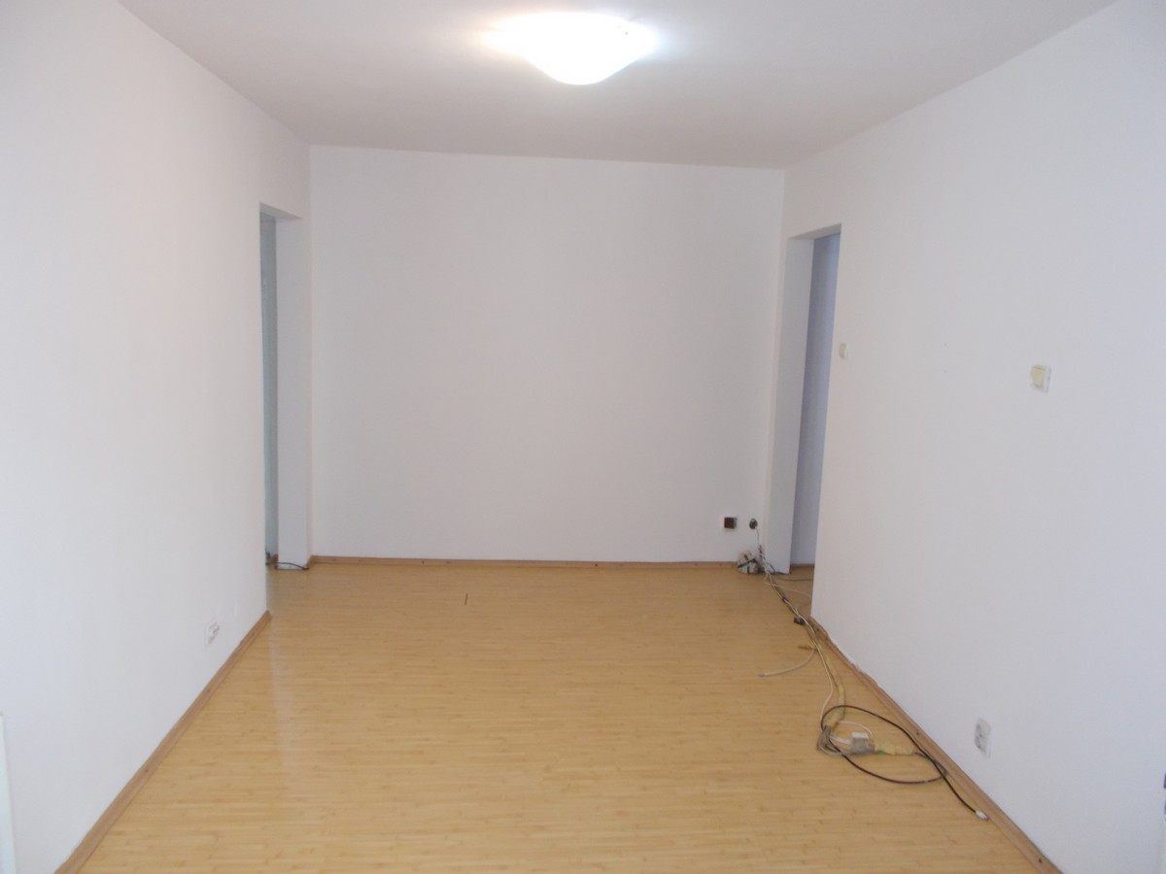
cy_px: 437
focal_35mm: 26
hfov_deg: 67.3
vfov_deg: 53.1
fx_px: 876
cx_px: 583
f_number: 3.2
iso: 200
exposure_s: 1/25
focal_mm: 4.6
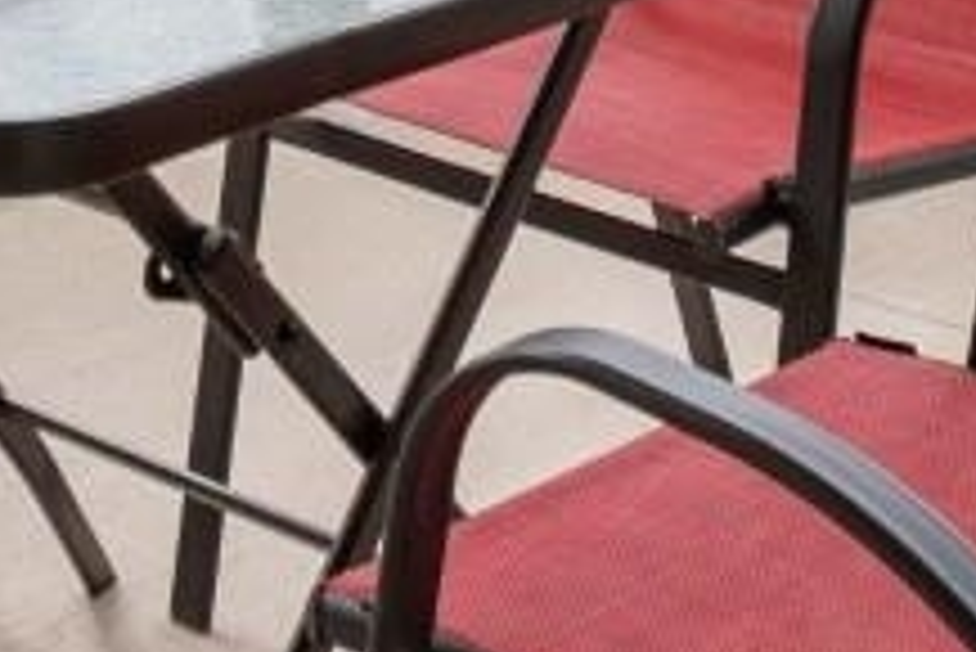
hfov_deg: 18.0
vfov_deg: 10.3
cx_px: 103
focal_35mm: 112
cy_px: -989
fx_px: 3038
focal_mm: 10
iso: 100
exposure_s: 1/250
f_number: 8
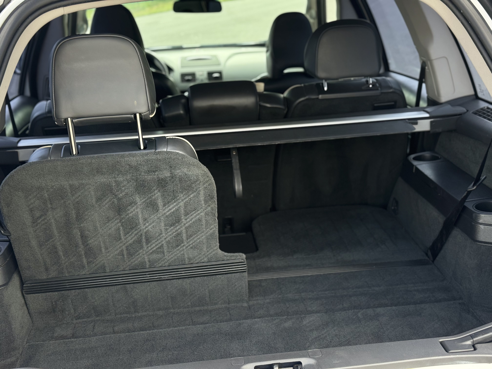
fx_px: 682
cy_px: 184
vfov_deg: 30.3
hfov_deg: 39.7
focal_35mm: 48
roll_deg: +3.6
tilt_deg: -17.1
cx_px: 246
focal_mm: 6.76
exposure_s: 1/379
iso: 64
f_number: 1.78
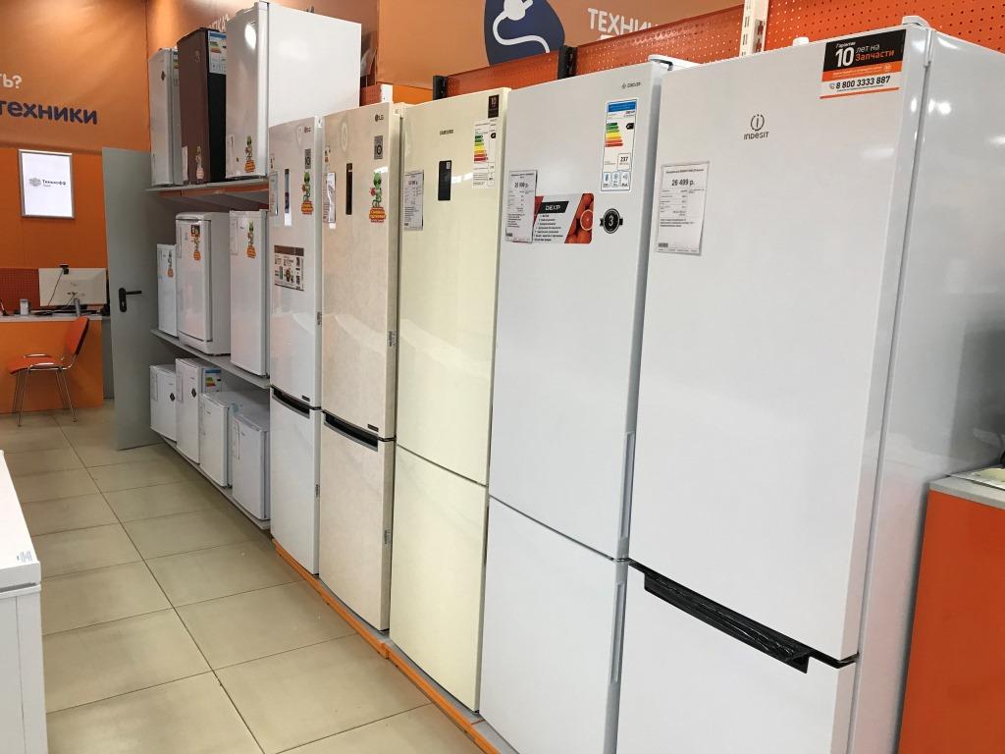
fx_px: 813
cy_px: 377
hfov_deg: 63.4
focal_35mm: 28
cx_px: 502
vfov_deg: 49.7
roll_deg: -2.6
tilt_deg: -9.5
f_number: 1.8
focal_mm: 3.99
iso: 32
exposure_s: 1/33
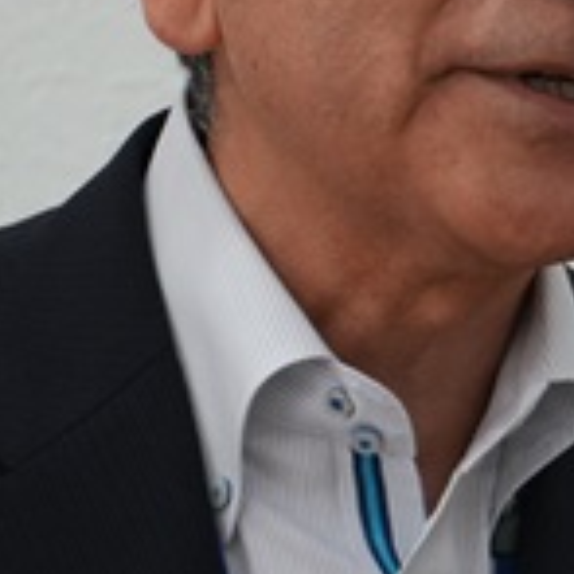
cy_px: 246
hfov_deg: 3.1
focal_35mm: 562
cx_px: 718
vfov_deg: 3.1
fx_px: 10541
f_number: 5.6
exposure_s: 1/160
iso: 1000
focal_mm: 101
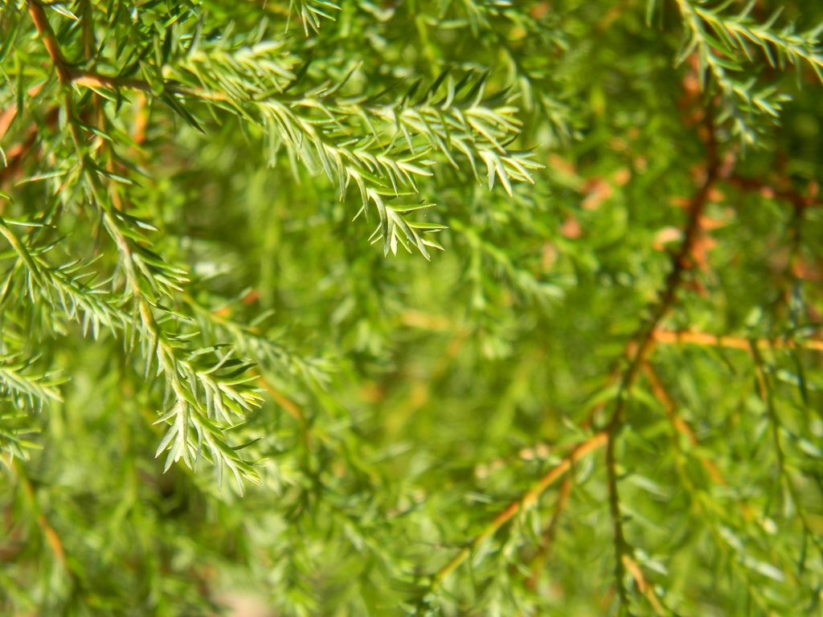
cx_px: 412
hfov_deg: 18.7
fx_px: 2496
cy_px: 308
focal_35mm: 105
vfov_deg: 14.1
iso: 80
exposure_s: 1/127
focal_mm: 19
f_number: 4.7
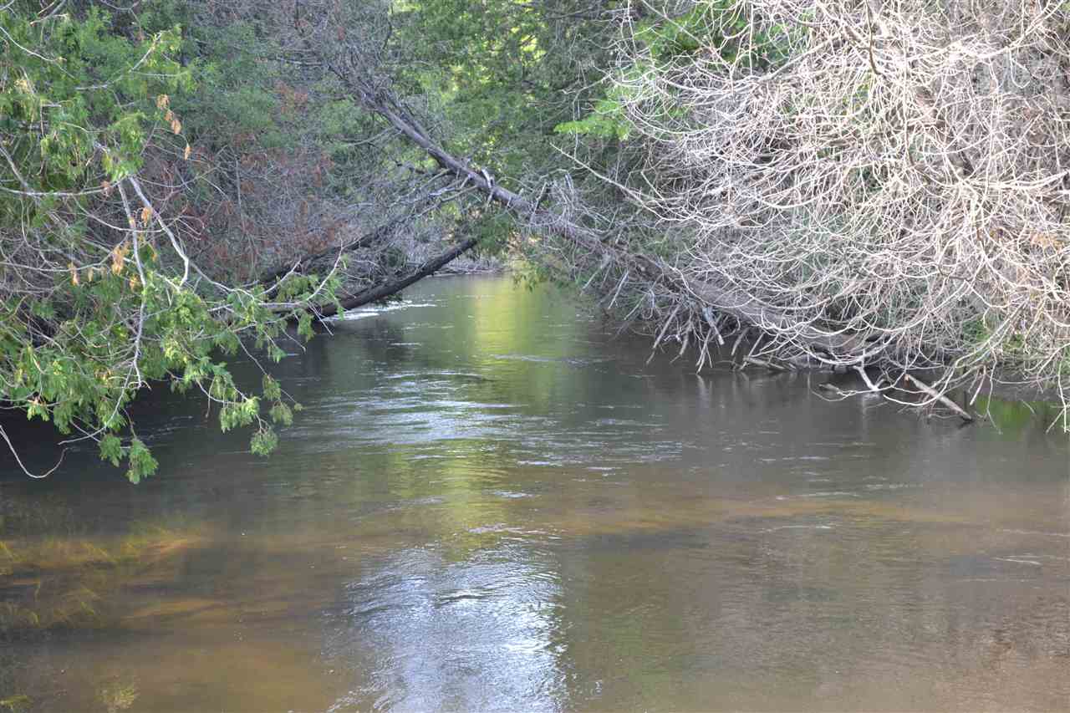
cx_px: 535
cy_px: 356
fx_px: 2140
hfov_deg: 28.1
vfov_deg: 18.9
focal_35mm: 72
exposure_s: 1/60
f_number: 5.6
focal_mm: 48
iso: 400
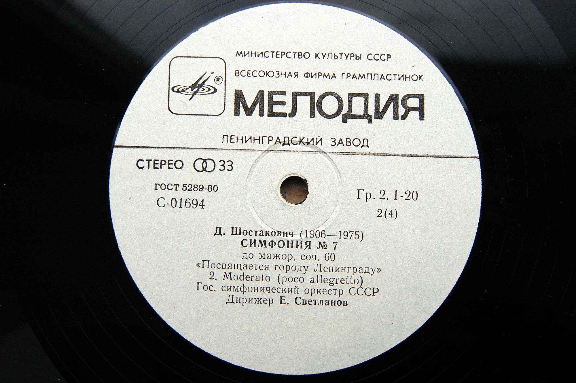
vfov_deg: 25.7
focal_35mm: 52
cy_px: 192
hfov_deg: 37.9
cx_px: 288
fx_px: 839
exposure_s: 1/125
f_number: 5.6
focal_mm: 35
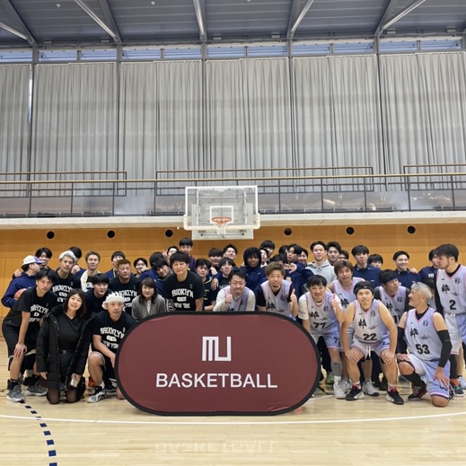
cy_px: 233
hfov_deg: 52.5
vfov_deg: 52.5
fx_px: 472
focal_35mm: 31
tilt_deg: +8.1
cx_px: 215
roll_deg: +0.1
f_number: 1.6
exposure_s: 1/50
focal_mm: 4.2
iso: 80
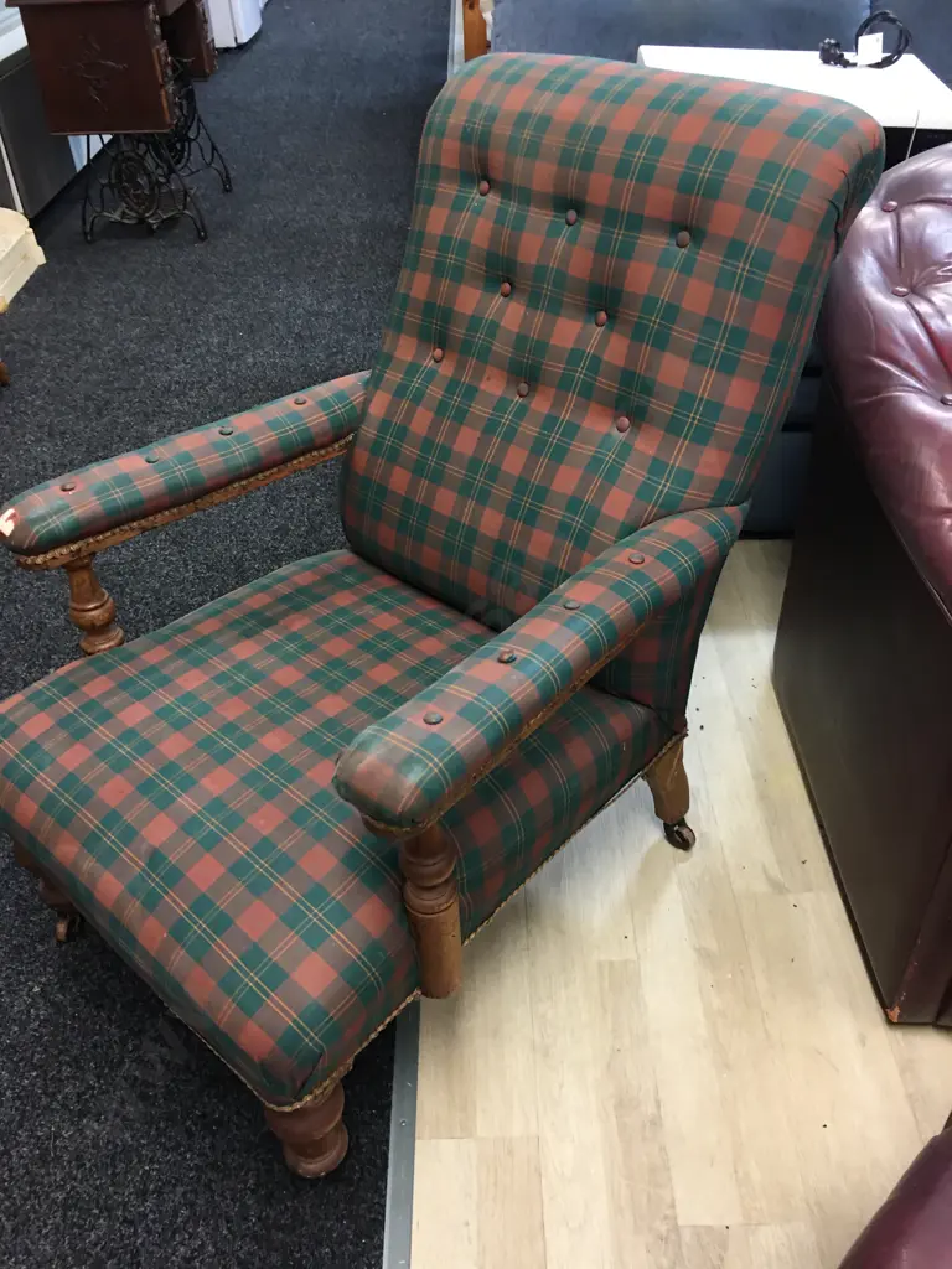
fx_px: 1063
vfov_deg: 61.7
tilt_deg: -37.3
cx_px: 476
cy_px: 634
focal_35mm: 29
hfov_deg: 48.2
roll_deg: +0.5
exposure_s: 1/17
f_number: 2.2
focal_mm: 4.15
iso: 80
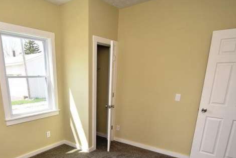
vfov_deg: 50.3
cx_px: 80
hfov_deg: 71.6
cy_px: 124
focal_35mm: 24
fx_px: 157
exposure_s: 1/125
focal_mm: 10
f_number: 5.6
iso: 125
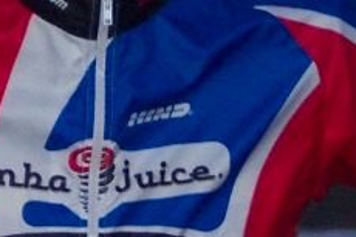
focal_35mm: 474
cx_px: 221
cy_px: -12
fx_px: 4684
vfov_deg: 2.9
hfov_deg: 4.4
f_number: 4.8
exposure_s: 1/90
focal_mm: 21.3
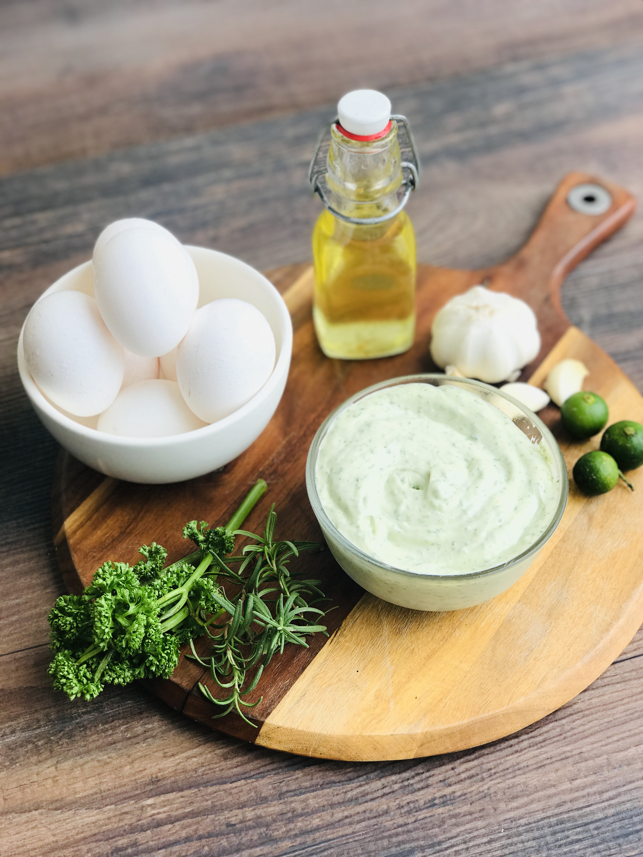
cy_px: 428
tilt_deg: -49.4
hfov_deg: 25.7
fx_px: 1412
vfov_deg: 33.8
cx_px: 322
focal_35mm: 57
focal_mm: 6.6
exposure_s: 1/121
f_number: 2.8
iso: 20
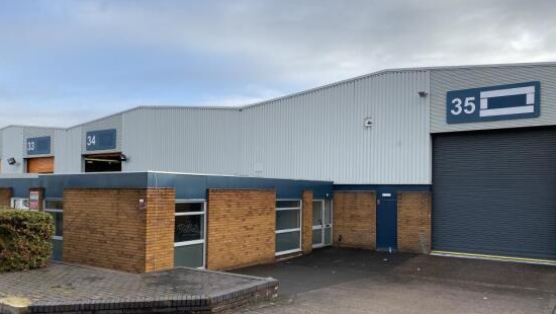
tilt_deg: -0.1
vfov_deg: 38.8
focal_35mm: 30
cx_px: 293
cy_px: 188
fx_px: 443
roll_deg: -0.5
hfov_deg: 64.2
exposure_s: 1/1565
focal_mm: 4.25
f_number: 1.8
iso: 32
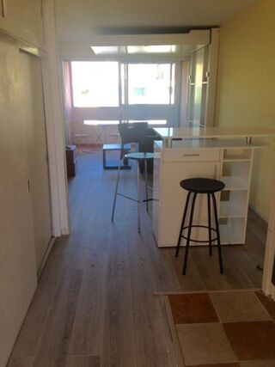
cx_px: 138
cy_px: 184
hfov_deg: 42.9
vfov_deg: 55.4
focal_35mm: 33
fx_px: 350
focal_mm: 4.12
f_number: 2.4
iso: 64
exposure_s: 1/60
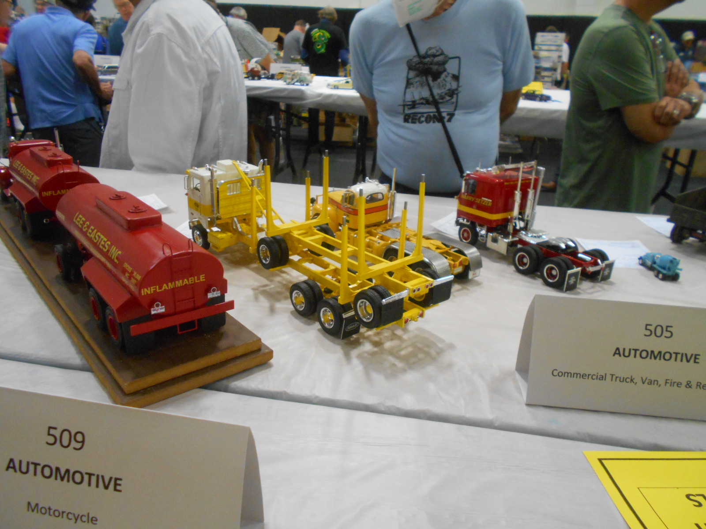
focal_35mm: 26
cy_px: 264
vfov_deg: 53.1
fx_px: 530
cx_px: 353
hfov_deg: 67.3
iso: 400
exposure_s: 1/25
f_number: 3.2
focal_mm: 4.6
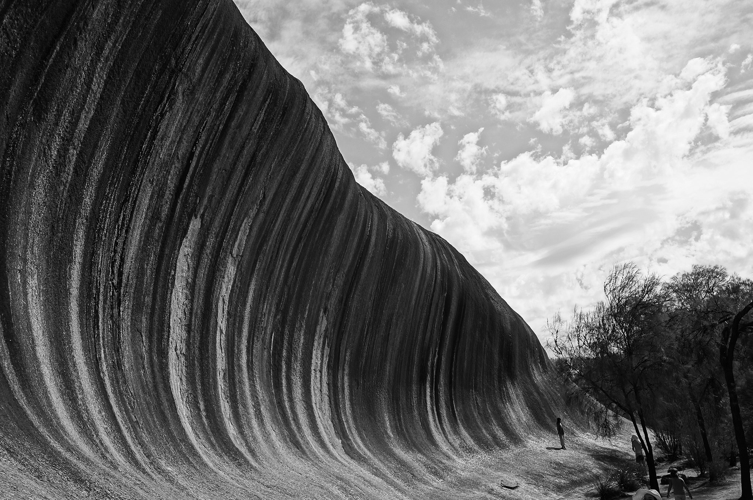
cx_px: 376
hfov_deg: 46.5
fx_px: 877
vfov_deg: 31.8
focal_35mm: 42
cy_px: 250
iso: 200
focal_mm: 28
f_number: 8
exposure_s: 1/500
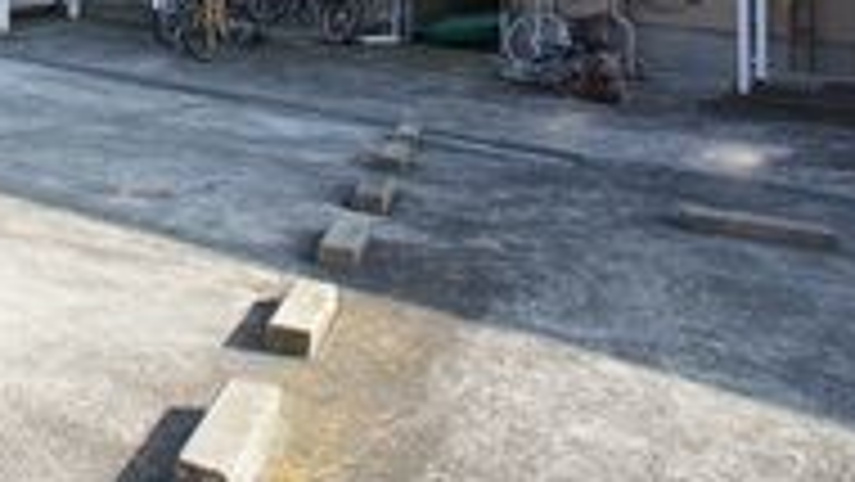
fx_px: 1497
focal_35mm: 66
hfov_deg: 28.3
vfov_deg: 17.1
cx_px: -140
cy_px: -167
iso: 200
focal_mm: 16
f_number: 6.3
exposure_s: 1/160
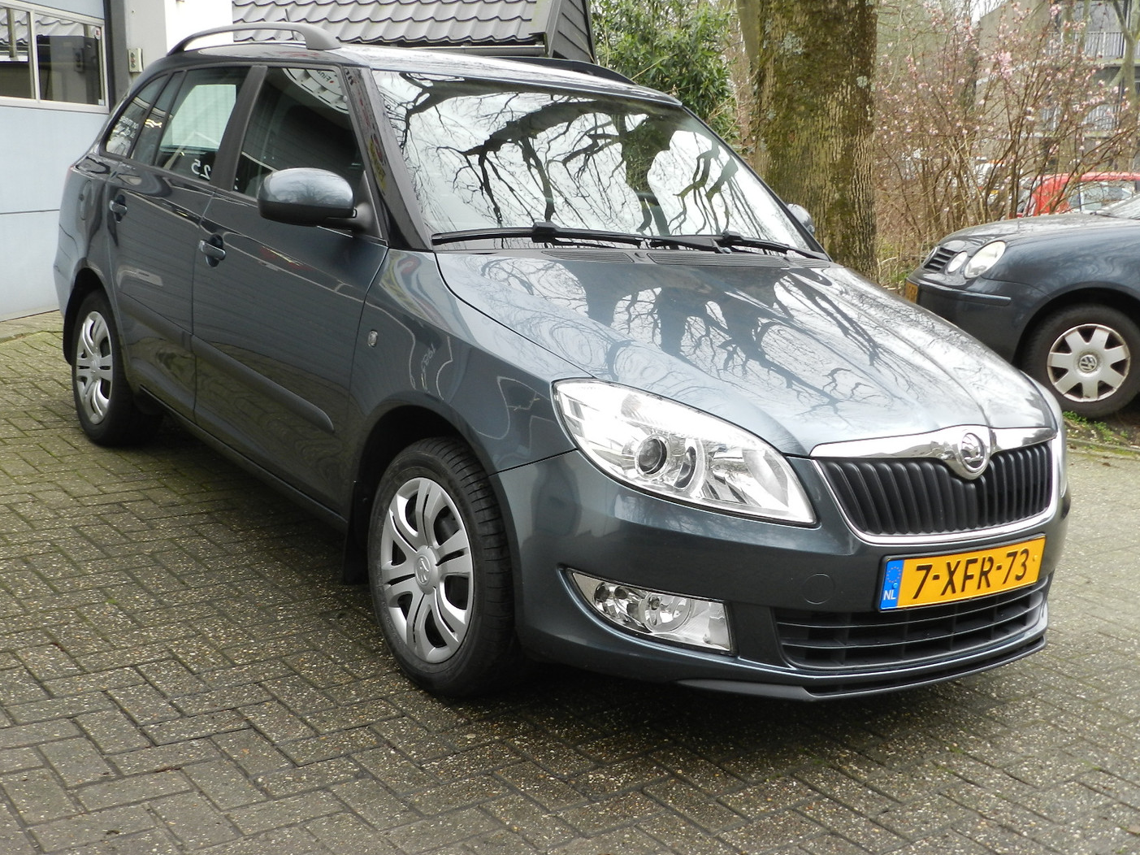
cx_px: 566
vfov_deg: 36.8
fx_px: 1284
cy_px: 437
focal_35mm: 39
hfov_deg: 47.9
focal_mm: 6.7
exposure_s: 1/160
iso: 160
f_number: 4
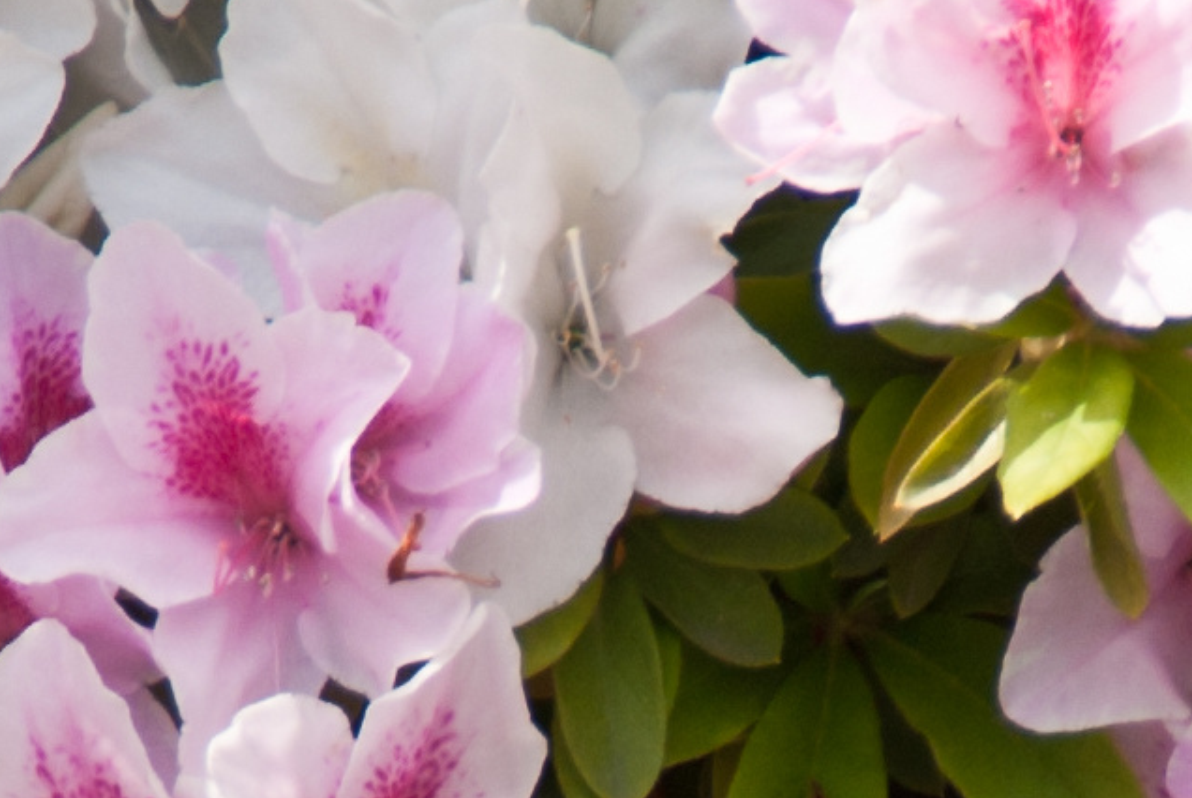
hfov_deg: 1.1
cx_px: 650
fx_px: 60544
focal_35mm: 1826
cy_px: 1085
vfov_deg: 0.8
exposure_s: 1/160
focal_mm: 200
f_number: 8
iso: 100
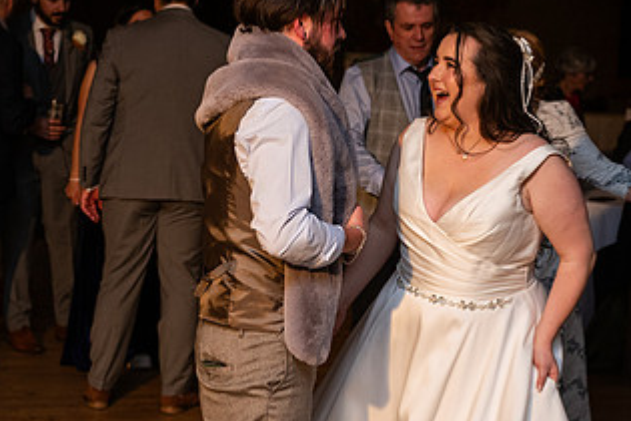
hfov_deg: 19.8
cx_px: 337
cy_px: 218
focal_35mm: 103
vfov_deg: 13.3
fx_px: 1805
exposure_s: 1/160
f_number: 3.5
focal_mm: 56
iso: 800
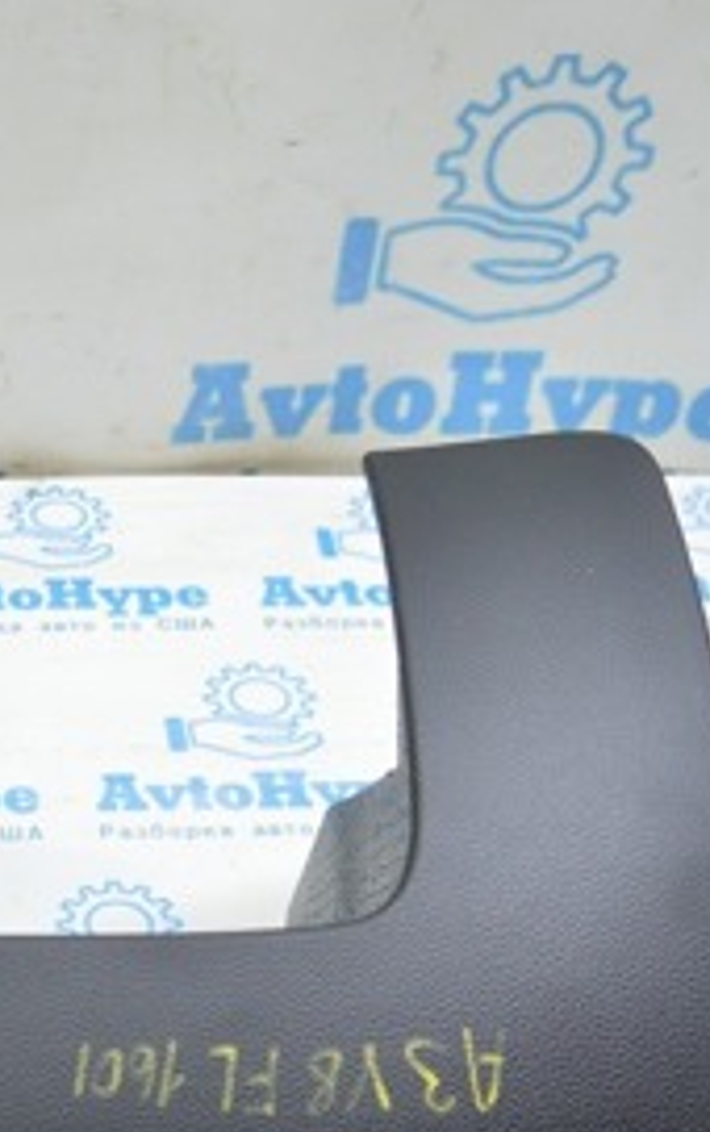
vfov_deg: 28.1
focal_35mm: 72
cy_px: 871
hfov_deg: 17.3
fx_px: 2223
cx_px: -138
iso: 400
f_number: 3.5
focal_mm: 20
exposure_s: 1/40
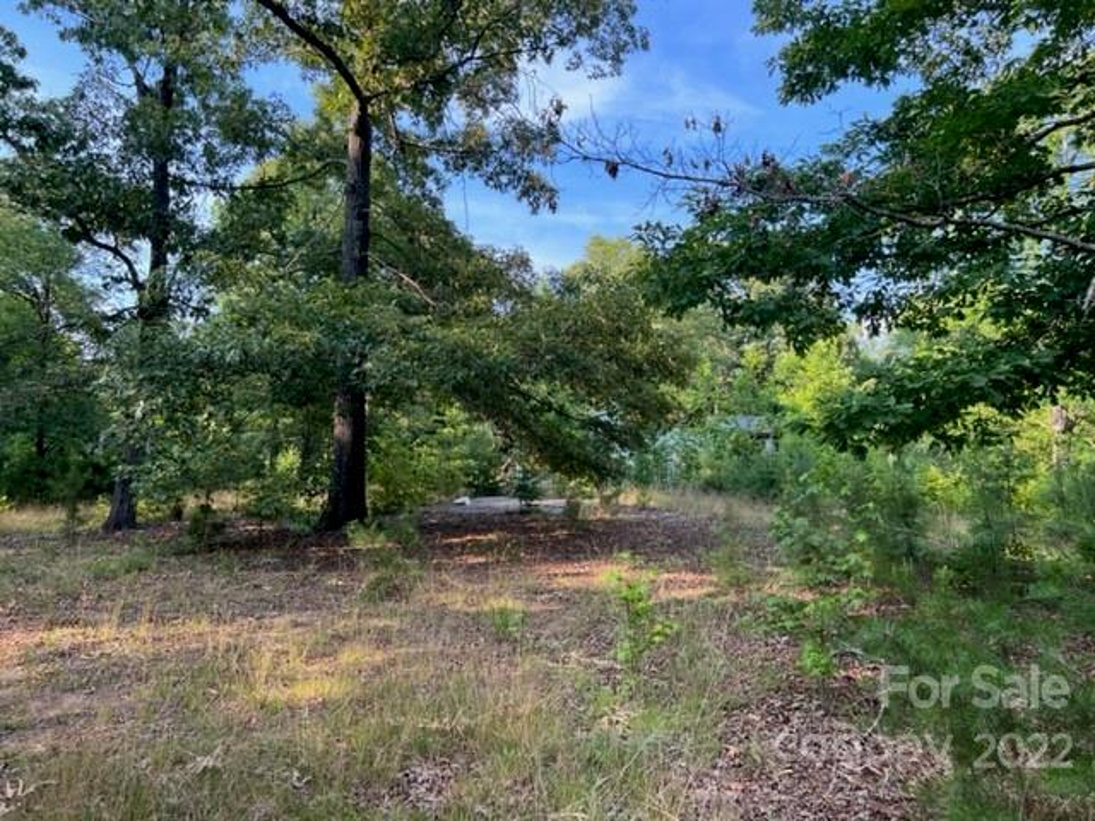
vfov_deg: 53.1
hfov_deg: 67.3
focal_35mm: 26
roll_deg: -1.1
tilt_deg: +1.4
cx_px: 548
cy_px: 410
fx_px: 822
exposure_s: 1/448
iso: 50
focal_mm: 5.7
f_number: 1.5
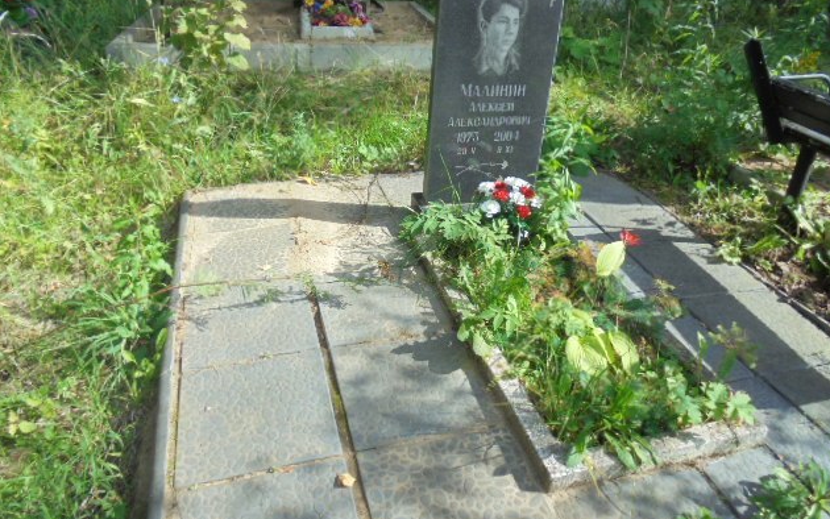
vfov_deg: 44.5
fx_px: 633
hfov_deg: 66.5
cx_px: 420
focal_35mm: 28
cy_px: 244
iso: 100
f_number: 3.5
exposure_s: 1/400
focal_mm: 4.6
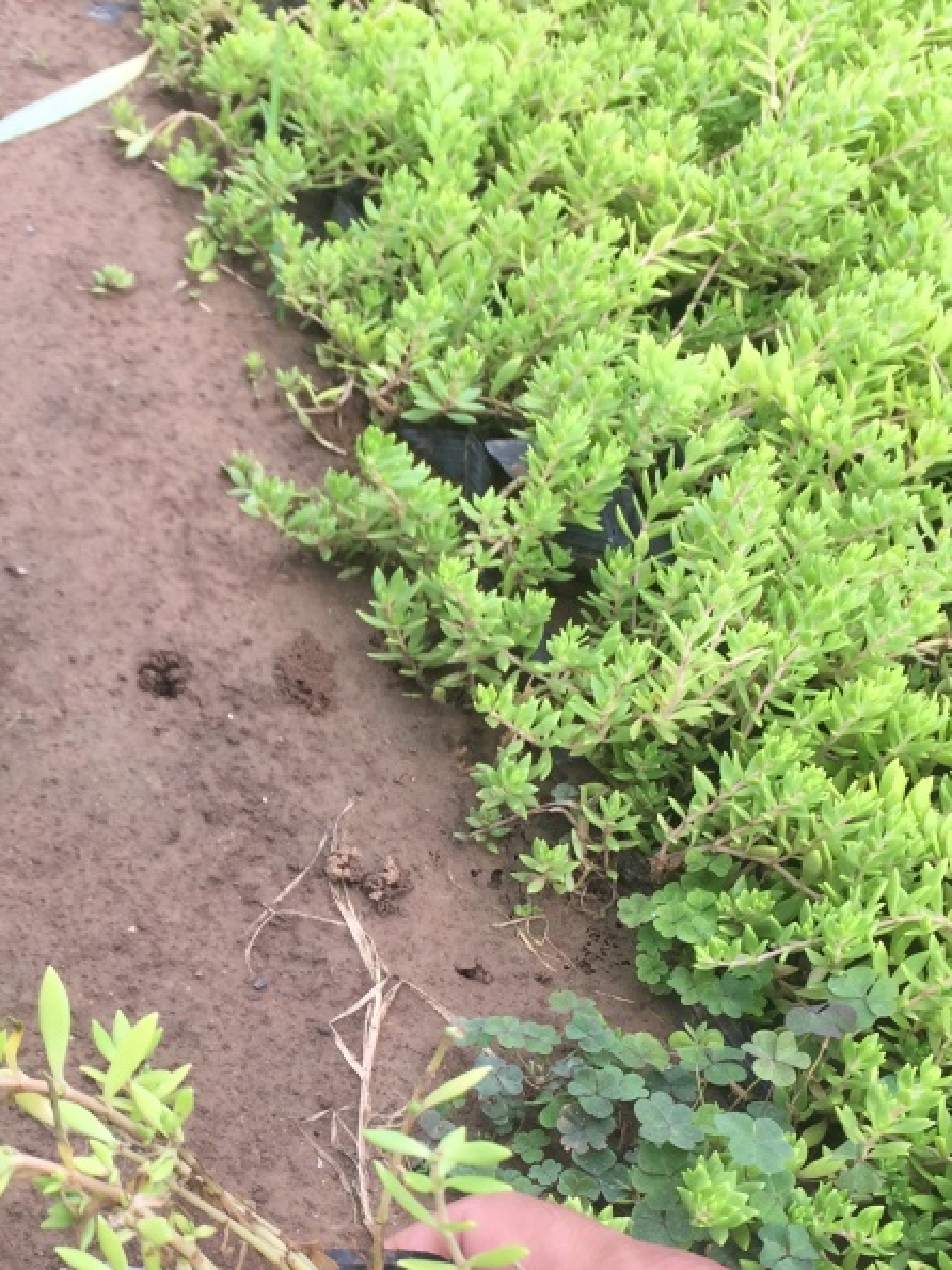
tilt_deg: -50.2
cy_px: 917
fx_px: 1907
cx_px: 122
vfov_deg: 36.2
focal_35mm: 52
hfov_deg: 27.2
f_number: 2.2
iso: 32
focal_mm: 4.15
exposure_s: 1/211
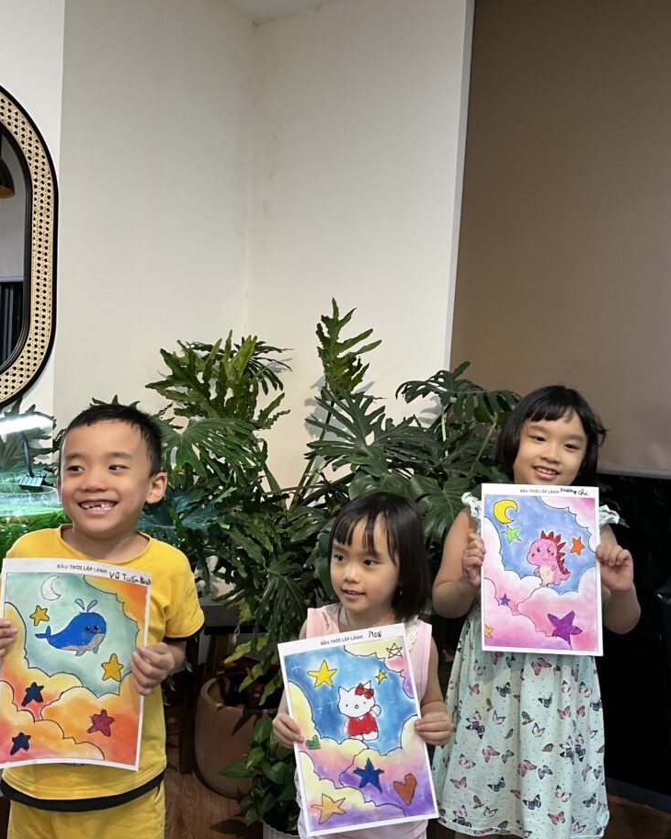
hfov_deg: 47.1
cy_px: 452
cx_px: 328
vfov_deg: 57.1
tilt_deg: -3.5
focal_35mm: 31
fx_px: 770
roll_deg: -3.3
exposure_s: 1/50
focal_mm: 3
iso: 50
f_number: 1.8
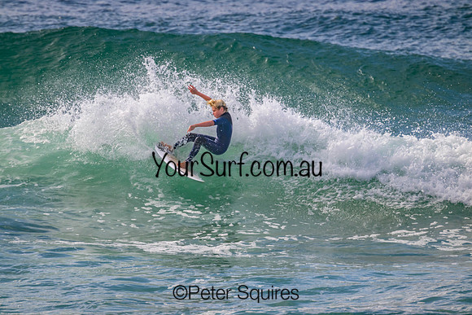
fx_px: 10491
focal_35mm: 800
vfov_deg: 1.7
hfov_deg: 2.6
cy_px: 158
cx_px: 236
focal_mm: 800
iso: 1000
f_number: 11
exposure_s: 1/2000
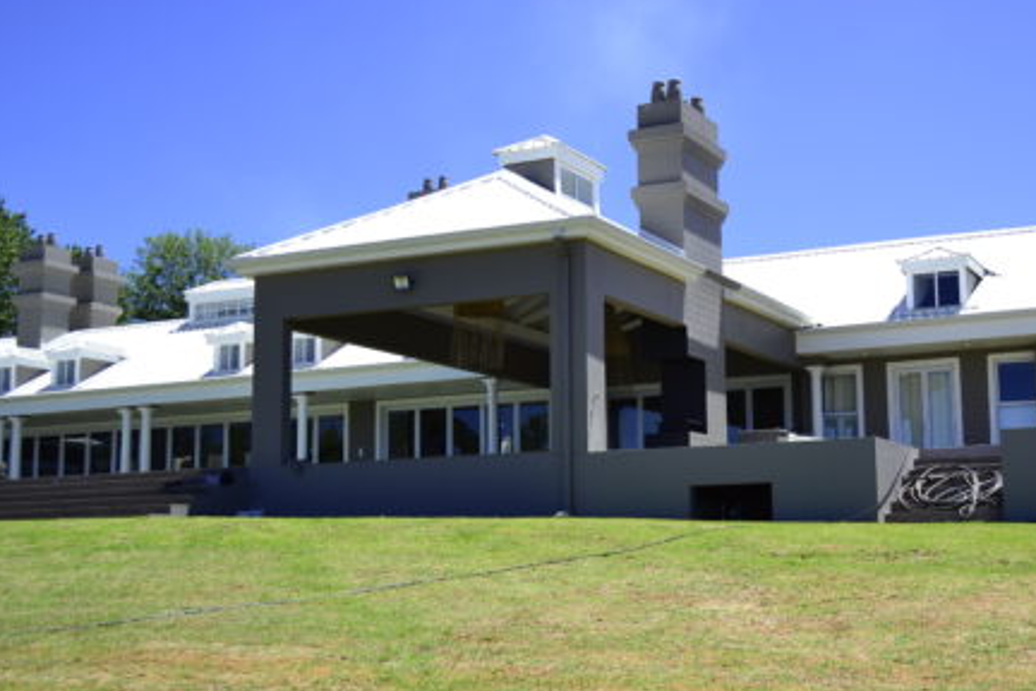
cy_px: 372
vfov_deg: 27.0
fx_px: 1439
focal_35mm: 50
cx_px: 674
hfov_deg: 39.2
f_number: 4
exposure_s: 1/640
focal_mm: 24
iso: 100
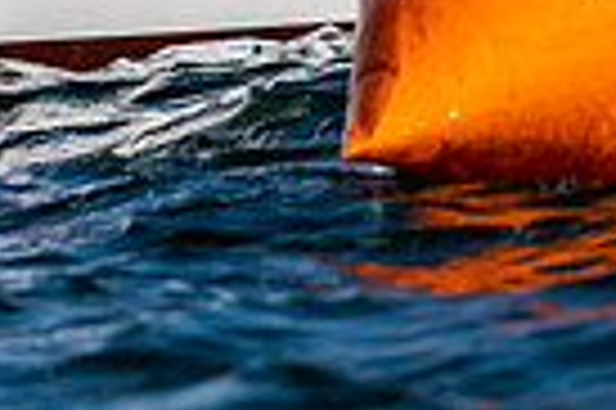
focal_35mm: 1912
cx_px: -351
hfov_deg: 1.1
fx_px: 32677
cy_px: -457
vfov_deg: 0.7
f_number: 5
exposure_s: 1/4000
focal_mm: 300
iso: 200
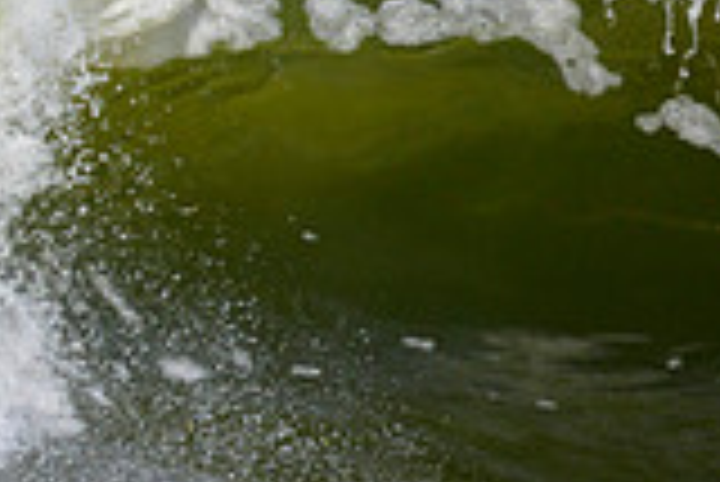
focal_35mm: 2892
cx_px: -572
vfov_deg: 0.5
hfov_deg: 0.7
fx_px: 57891
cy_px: -47
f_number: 11
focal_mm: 800
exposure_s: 1/2000
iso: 450
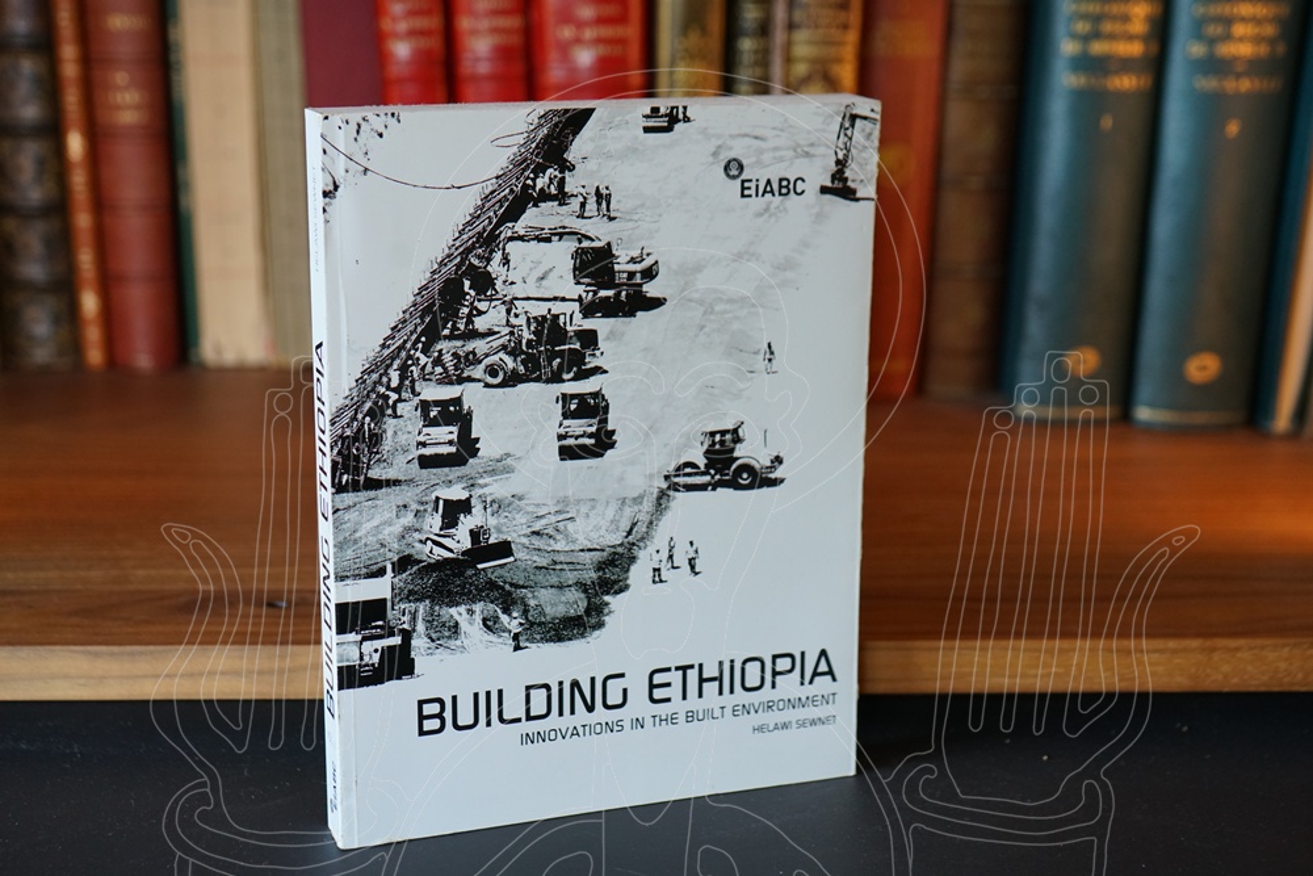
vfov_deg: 27.0
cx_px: 656
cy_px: 438
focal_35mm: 50
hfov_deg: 39.6
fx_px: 1824
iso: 1600
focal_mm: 50
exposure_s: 1/160
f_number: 4
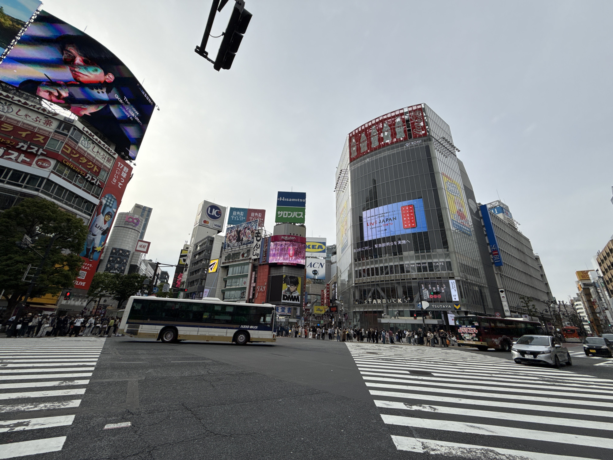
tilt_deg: +22.9
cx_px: 306
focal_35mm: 14
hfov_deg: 102.1
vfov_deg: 85.7
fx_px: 248
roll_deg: -2.6
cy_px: 230
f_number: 2.2
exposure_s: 1/3460
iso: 50
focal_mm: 2.22
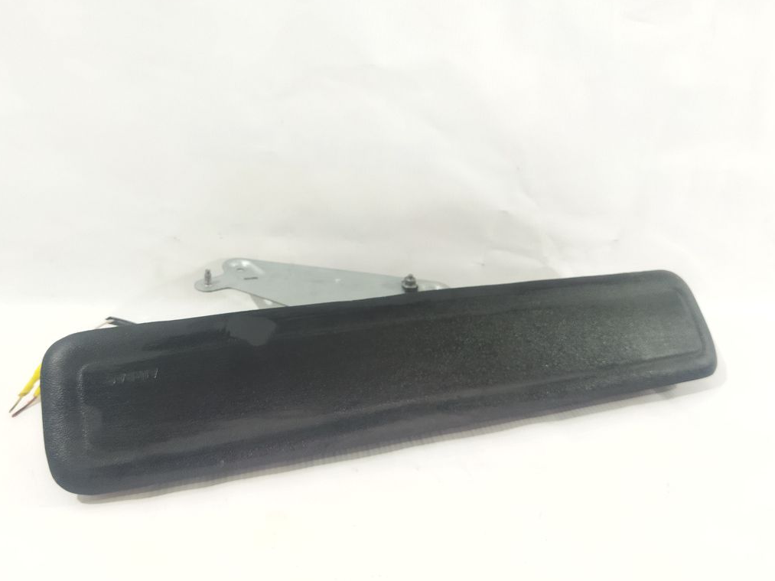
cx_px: 357
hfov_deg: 56.8
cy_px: 286
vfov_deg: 44.1
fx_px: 716
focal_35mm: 32
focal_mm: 4.71
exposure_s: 1/50
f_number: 1.79
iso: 372
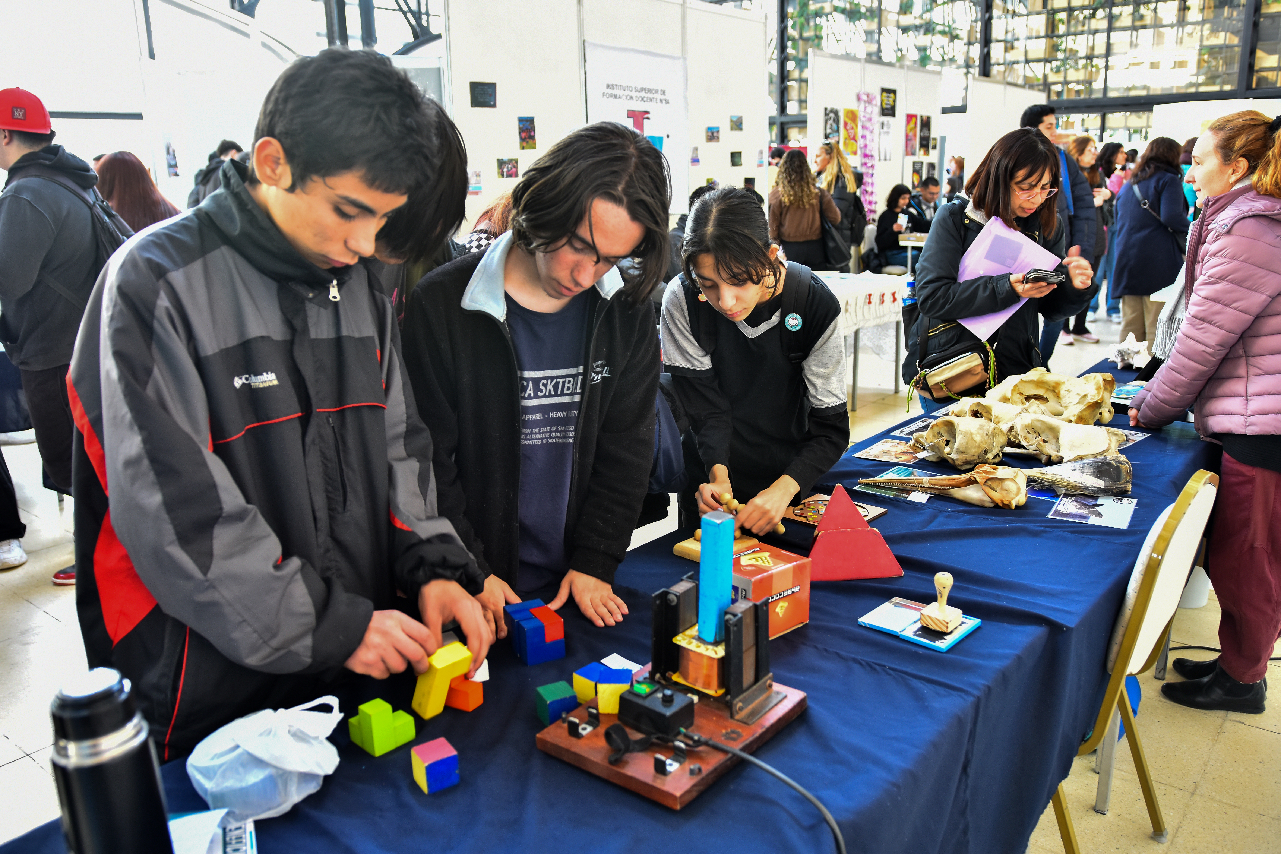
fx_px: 961
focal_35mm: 27
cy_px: 427
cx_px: 640
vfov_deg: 47.9
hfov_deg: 67.4
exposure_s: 1/30
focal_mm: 18
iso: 320
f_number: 1.8
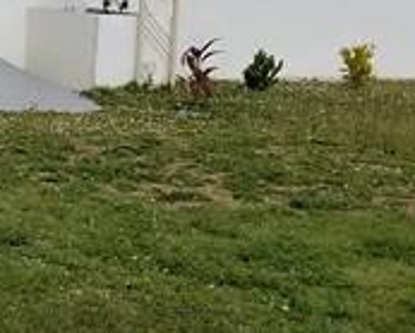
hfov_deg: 12.0
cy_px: 132
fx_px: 1845
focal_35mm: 150
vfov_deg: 10.3
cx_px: -285
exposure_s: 1/2480
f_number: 1.7
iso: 50
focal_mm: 4.25
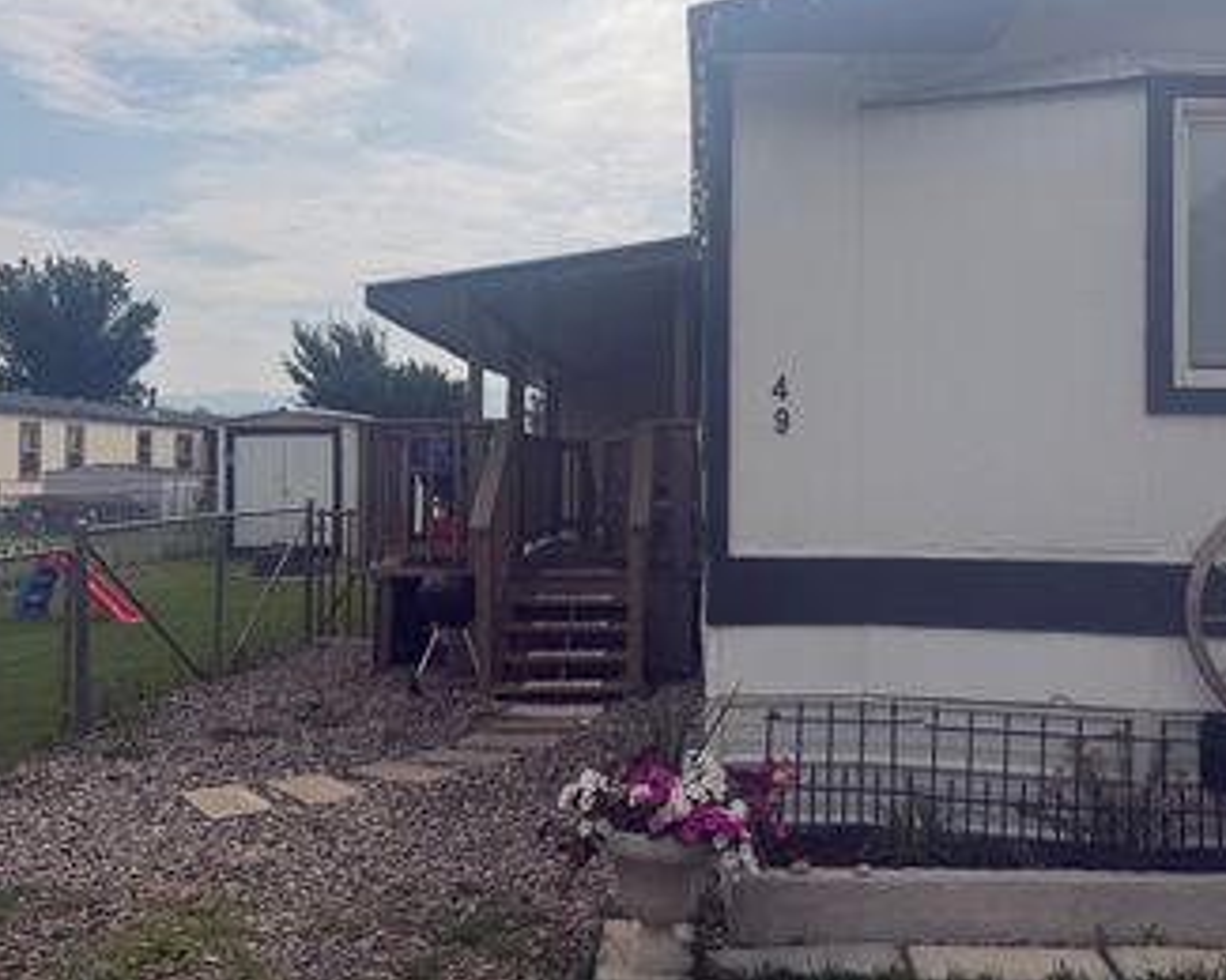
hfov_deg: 50.0
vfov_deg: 41.1
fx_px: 1306
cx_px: 721
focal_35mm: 36
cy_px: 424
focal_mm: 6.76
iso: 80
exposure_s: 1/8130
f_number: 1.78
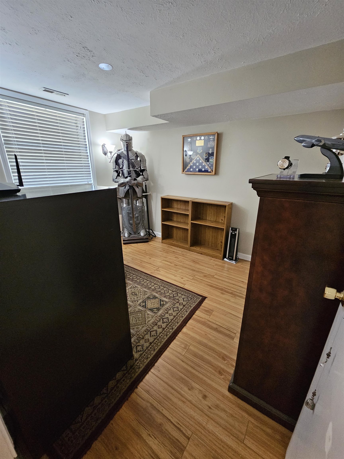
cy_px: 230
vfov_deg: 106.2
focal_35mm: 13
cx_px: 172
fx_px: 172
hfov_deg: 89.9
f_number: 2.2
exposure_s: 1/30
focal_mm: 2.2
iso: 640
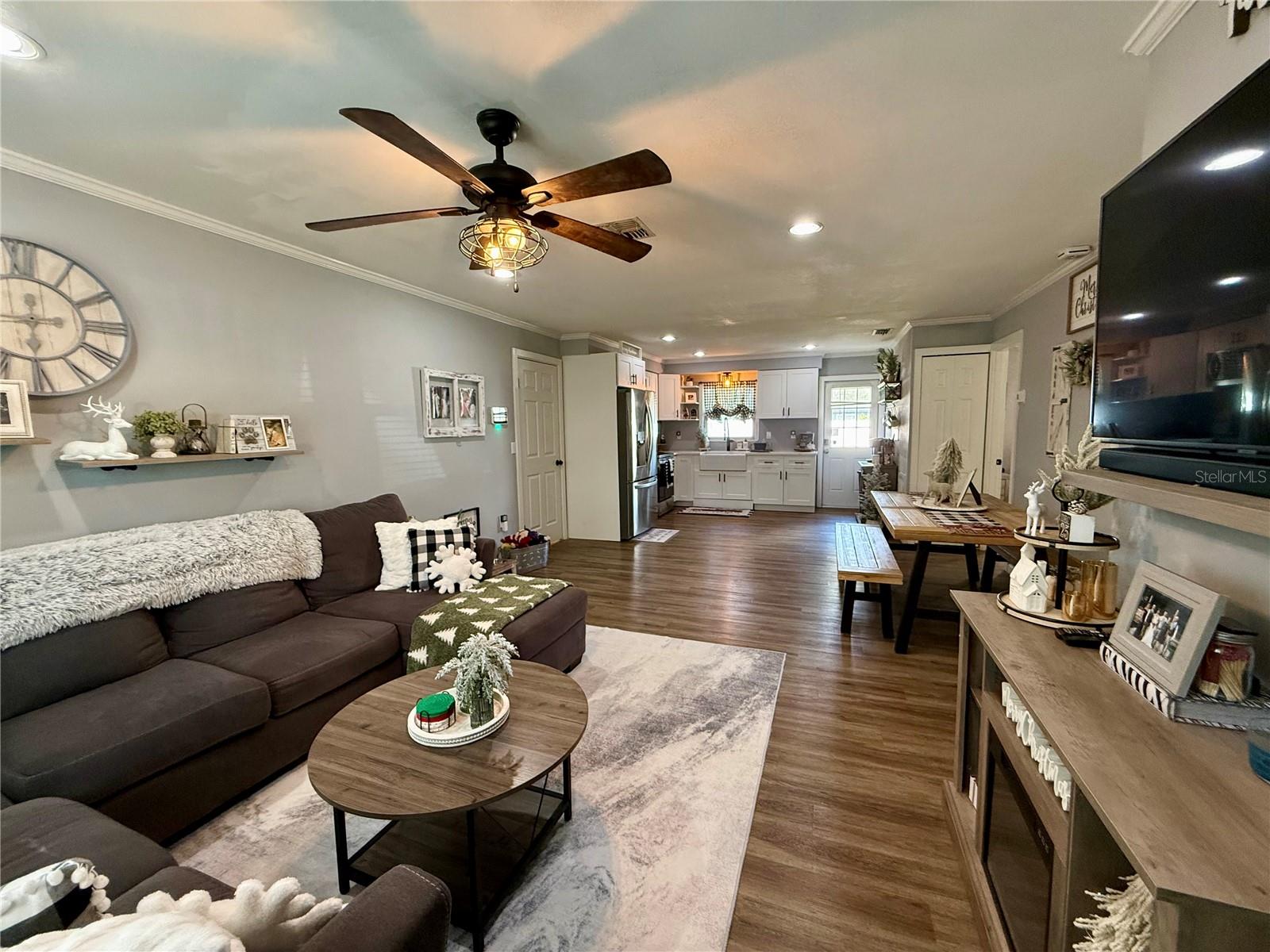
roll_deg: +0.6
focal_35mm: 14
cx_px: 635
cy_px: 476
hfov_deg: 102.1
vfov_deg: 85.7
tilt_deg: -5.3
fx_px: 514
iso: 500
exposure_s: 1/120
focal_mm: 2.22
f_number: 2.2
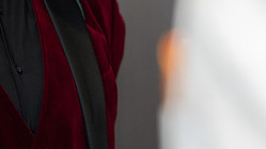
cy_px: -79
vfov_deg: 4.0
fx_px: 2123
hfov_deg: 7.2
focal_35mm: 301
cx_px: 42
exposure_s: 1/400
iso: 640
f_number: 2
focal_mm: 85
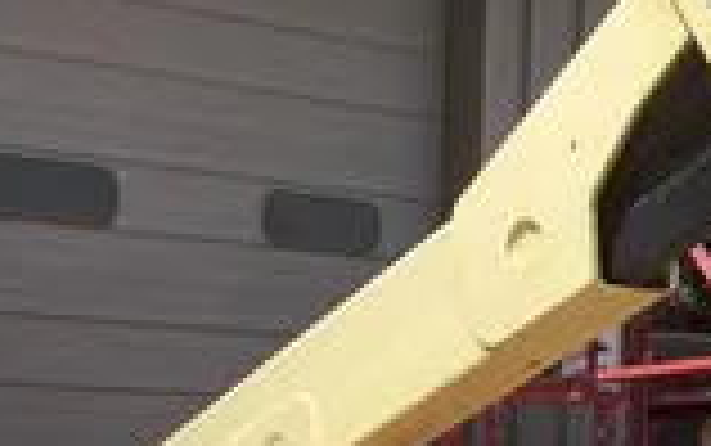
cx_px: 36
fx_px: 1862
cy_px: 777
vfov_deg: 12.6
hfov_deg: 21.0
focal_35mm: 96
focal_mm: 4.25
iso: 32
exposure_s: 1/2358
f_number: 1.8
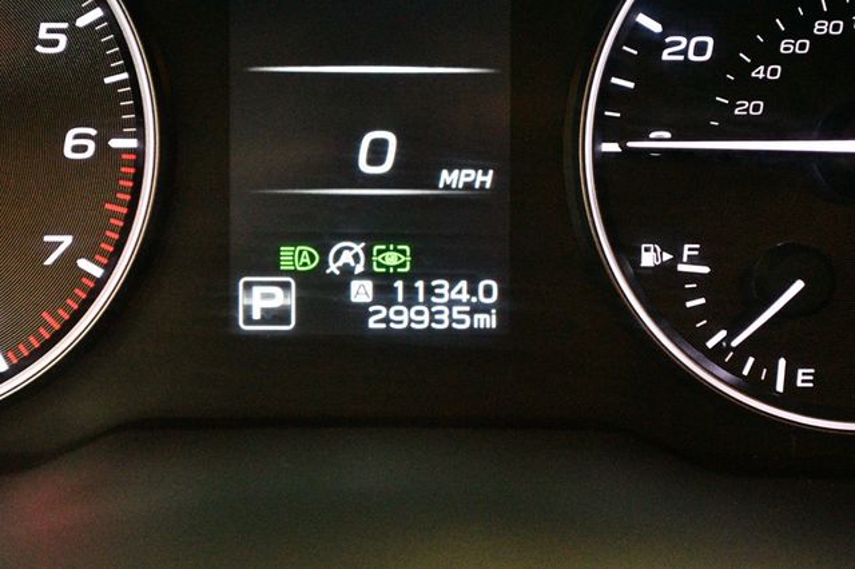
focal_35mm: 82
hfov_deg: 24.8
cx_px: 428
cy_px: 284
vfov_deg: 16.6
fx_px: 1946
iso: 12800
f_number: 5.6
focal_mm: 55
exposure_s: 1/40
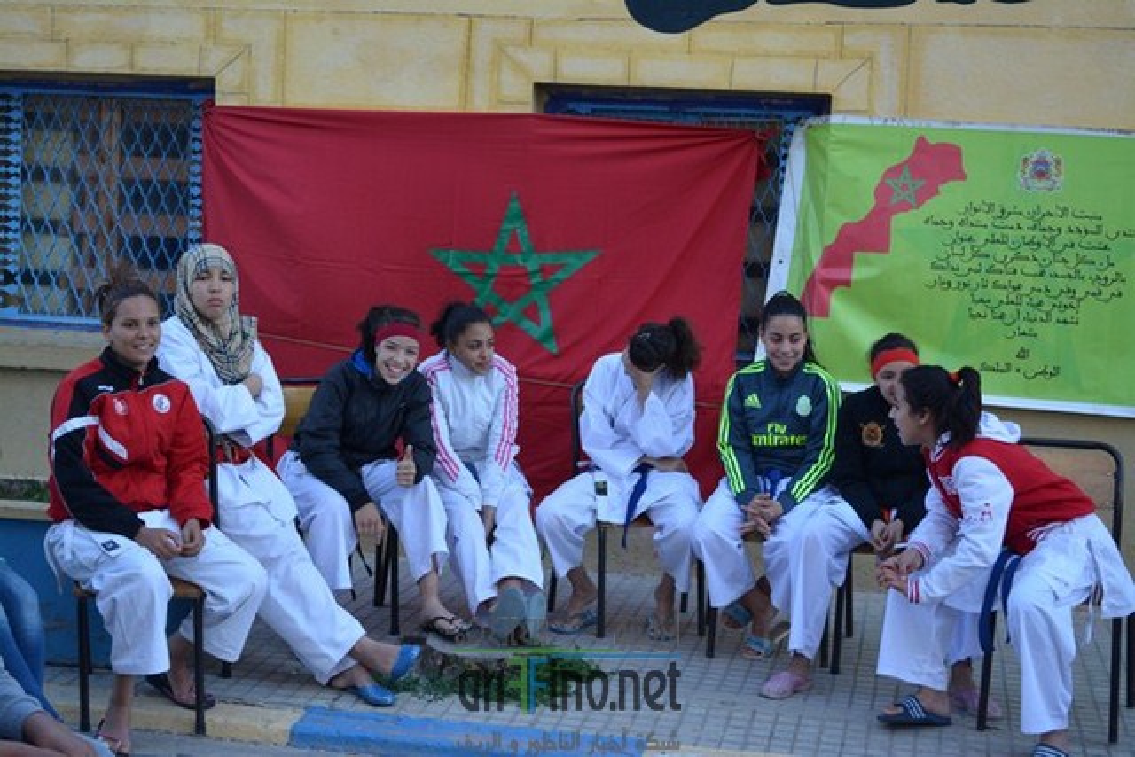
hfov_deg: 33.4
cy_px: 378
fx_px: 1892
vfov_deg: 22.6
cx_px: 568
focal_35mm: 60
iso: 200
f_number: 5.6
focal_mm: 40
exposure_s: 1/125
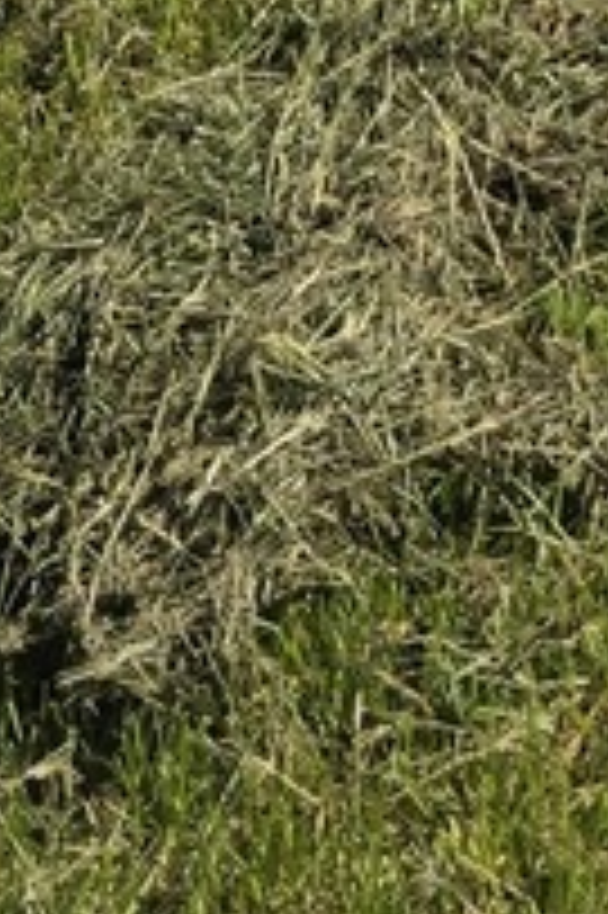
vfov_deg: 8.2
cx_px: 1982
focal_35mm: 189
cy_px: -2323
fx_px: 4796
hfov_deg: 6.5
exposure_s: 1/1154
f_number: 1.7
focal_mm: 6.3
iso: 12
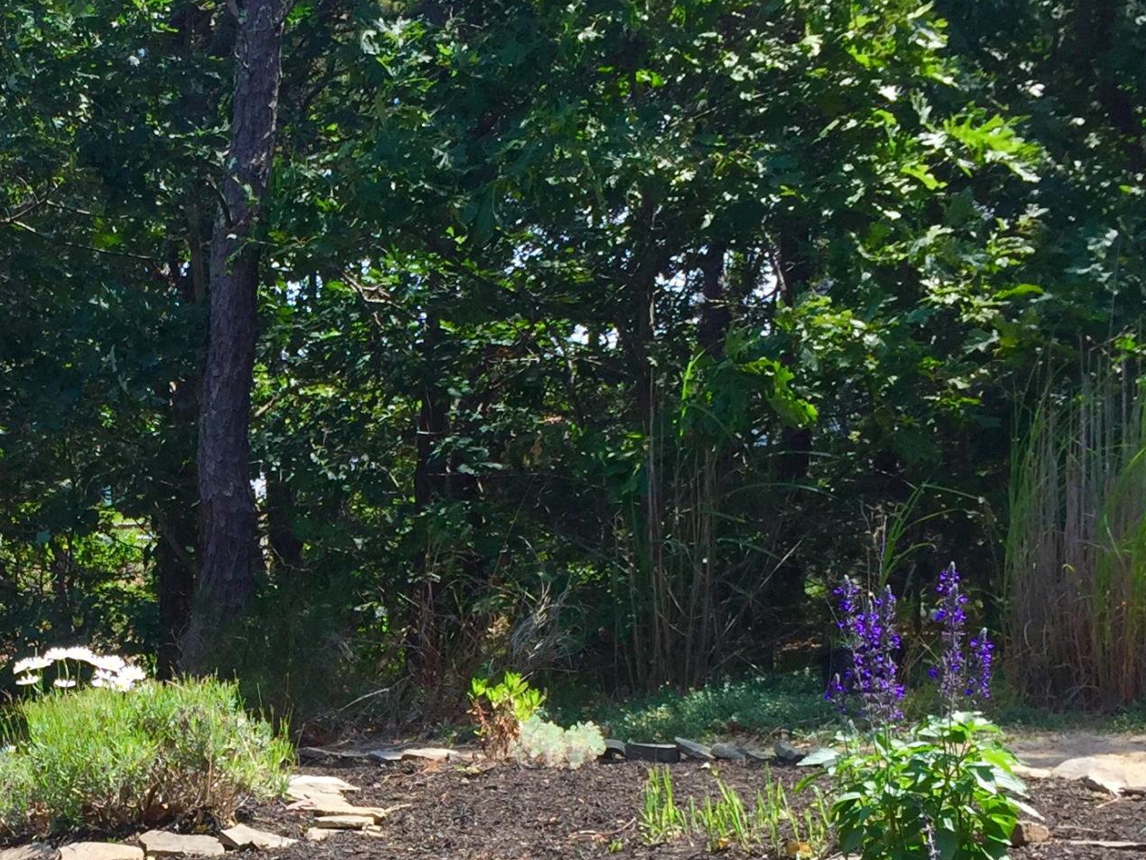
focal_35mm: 68
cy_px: 768
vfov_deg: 21.2
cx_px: 127
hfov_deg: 27.6
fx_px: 2252
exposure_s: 1/638
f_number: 2.2
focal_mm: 4.15
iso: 32
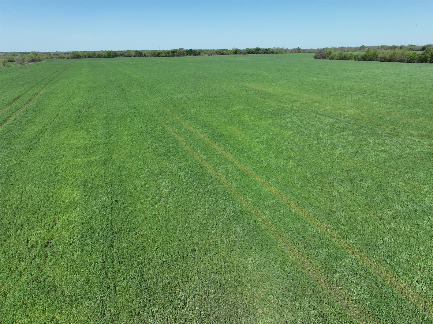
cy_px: 162
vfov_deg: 56.8
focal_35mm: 24
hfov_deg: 71.6
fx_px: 300
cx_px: 216
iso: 100
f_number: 2.8
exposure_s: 1/1600
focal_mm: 12.29
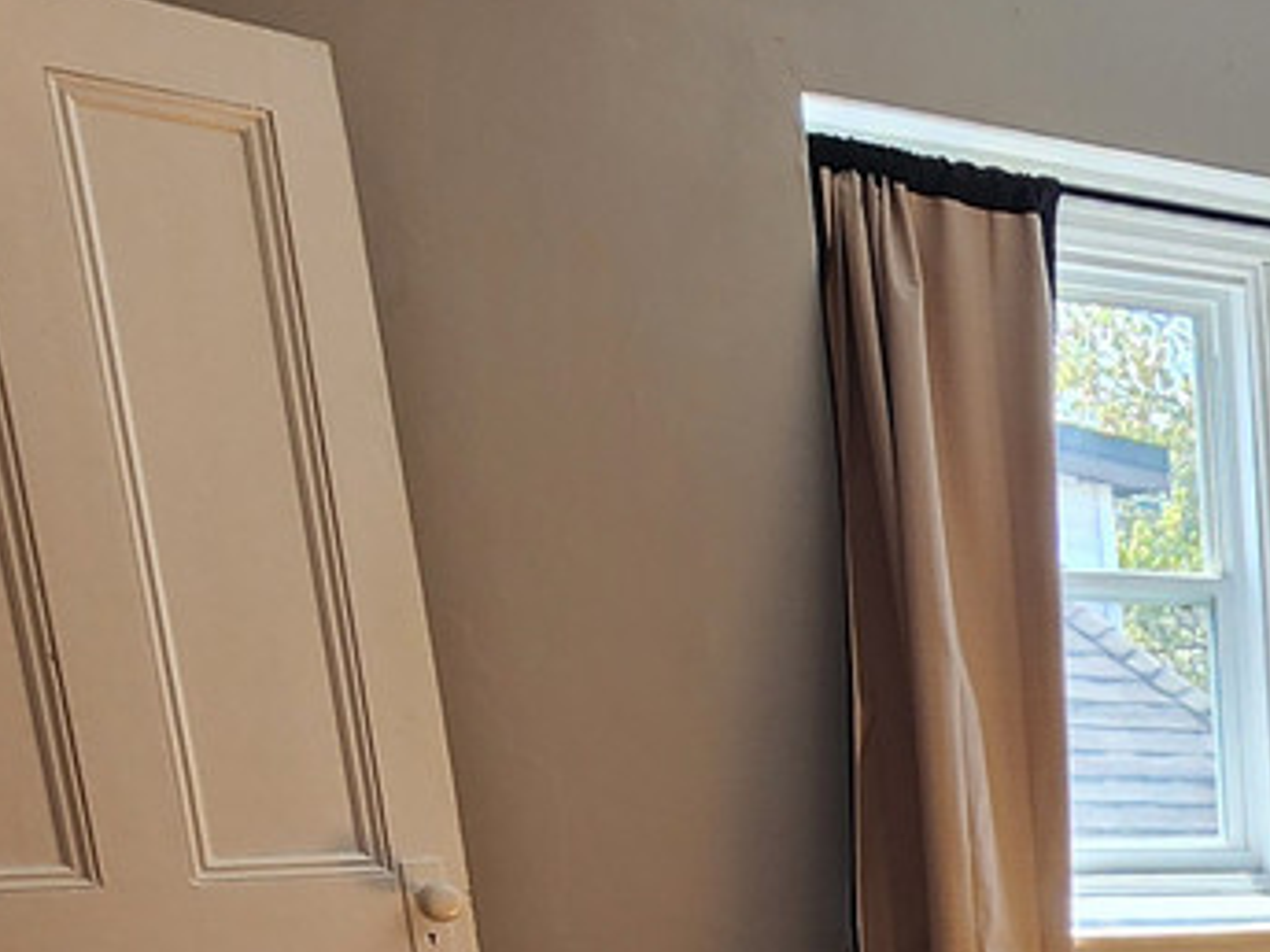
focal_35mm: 58
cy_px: 1336
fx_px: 2128
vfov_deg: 21.9
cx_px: 2138
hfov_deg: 22.9
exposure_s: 1/60
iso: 50
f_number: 2.2
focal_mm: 2.2
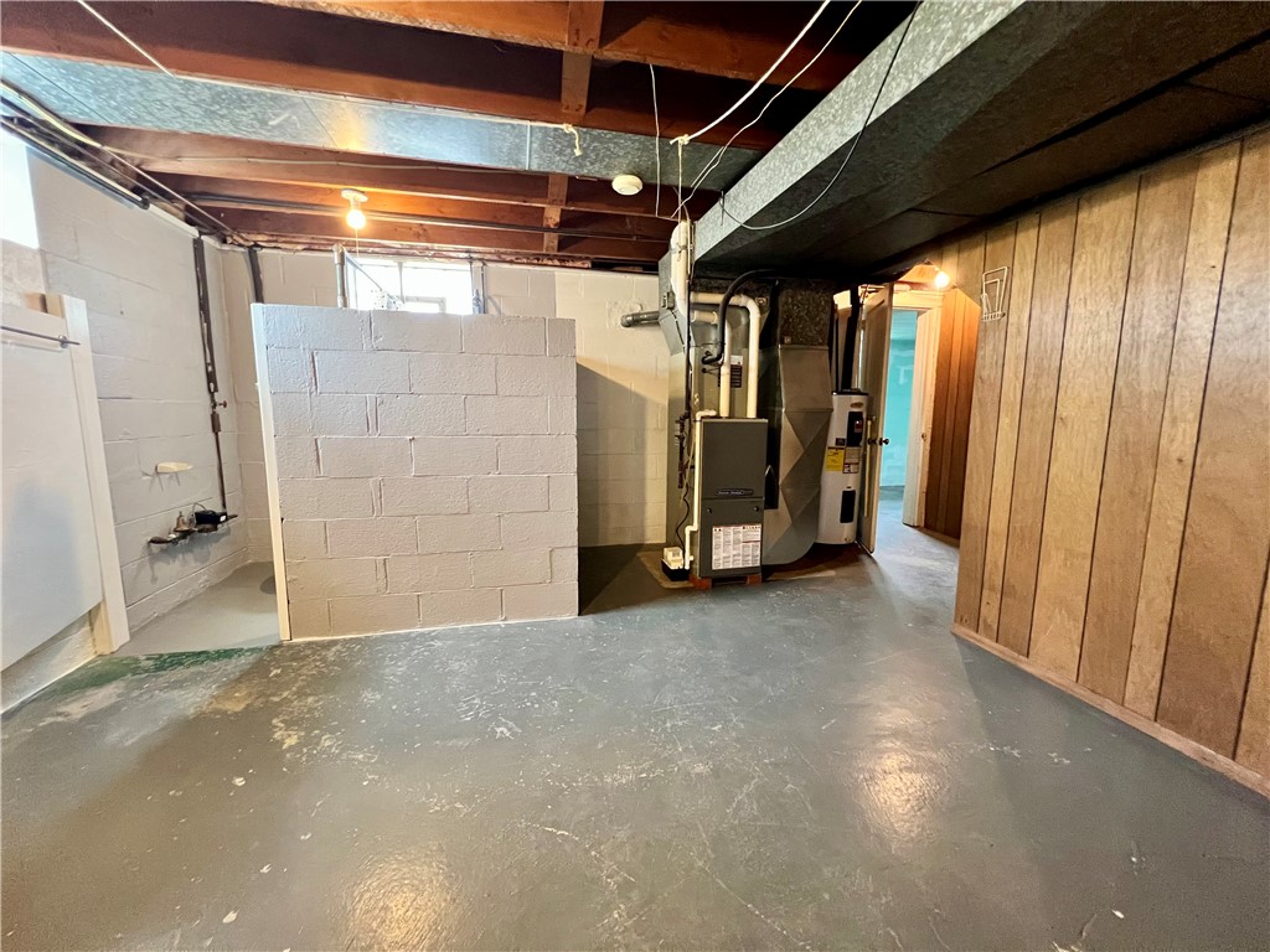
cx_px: 635
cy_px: 476
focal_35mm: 13
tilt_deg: -7.8
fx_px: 477
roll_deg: -0.2
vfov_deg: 89.9
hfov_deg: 106.2
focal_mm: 1.57
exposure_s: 1/60
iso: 500
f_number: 1.8
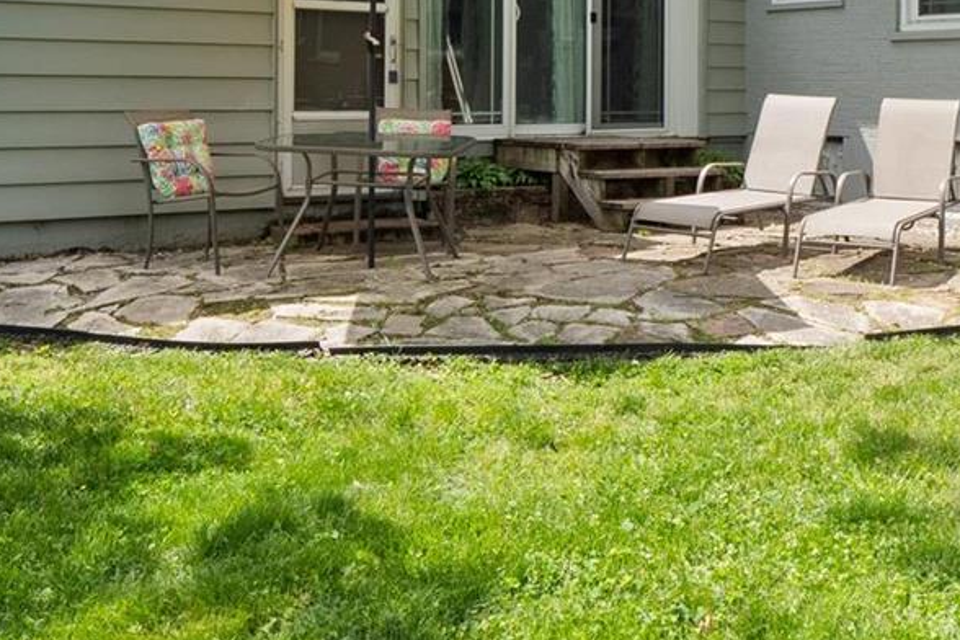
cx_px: 647
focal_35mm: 49
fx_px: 1307
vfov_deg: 26.9
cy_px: 106
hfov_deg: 39.8
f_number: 8
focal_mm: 9
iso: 400
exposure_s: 1/200
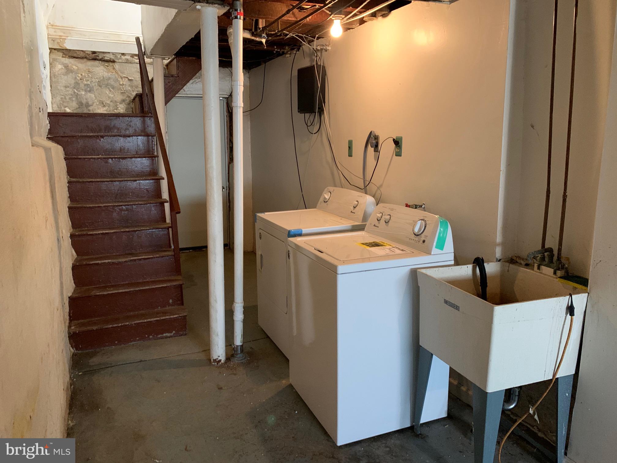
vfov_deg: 53.1
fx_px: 463
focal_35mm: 26
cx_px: 308
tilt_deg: -10.0
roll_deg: +0.0
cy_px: 232
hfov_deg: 67.3
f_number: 1.8
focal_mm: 4.25
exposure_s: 1/30
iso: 400
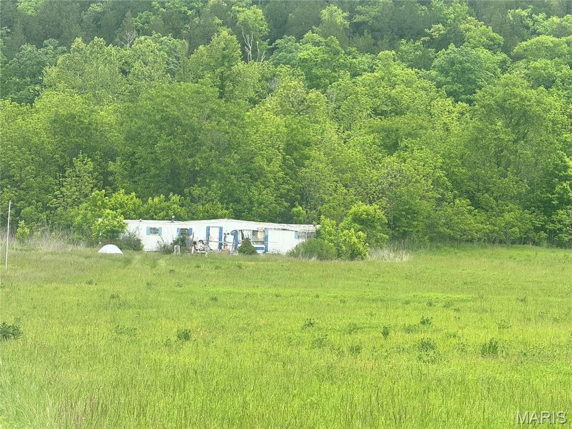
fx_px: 1983
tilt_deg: -2.8
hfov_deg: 16.4
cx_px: 286
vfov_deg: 12.3
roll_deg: -2.4
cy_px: 214
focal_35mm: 120
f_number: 2.8
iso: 50
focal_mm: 15.66
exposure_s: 1/707
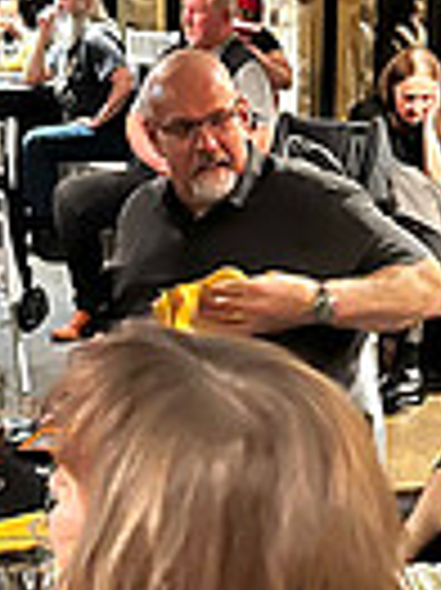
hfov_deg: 16.5
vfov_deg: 21.9
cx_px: 326
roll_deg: -1.3
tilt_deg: -15.7
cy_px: 432
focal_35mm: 89
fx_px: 1514
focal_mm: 5.7
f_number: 1.5
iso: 1000
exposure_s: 1/17
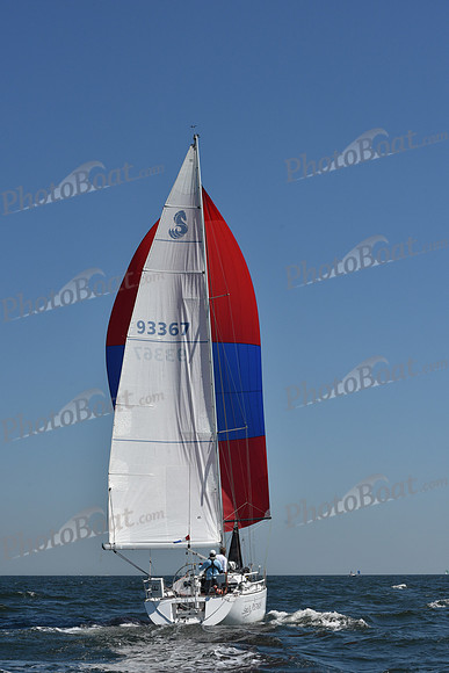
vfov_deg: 28.8
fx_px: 1309
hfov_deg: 19.5
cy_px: 336
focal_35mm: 70
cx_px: 224
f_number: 11
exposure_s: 1/1250
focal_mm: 70
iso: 250
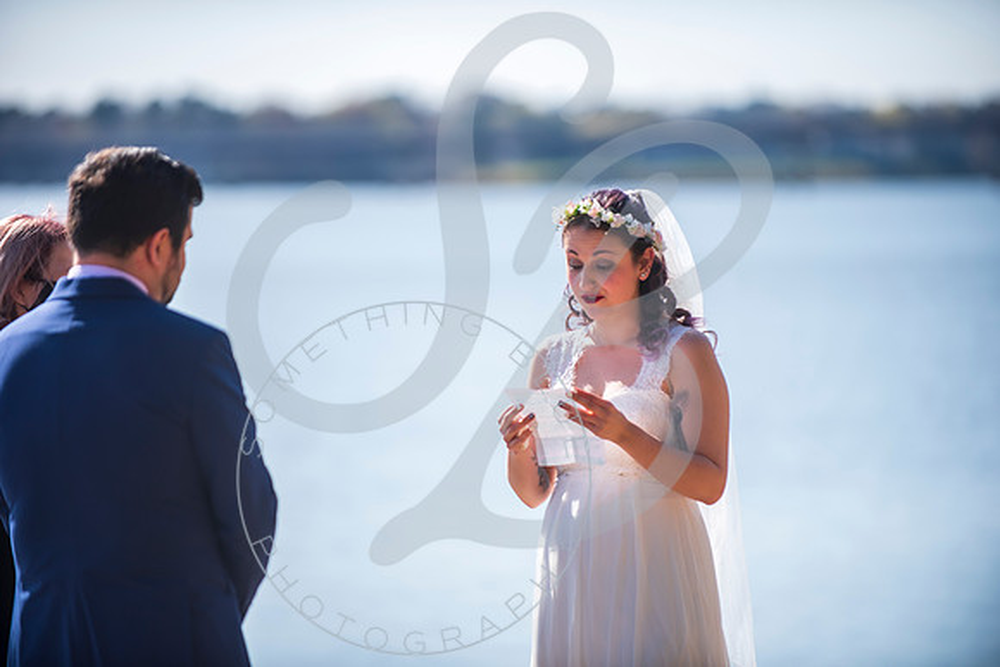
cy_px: 334
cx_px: 500
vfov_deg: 6.9
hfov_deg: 10.3
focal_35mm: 200
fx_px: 5557
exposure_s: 1/1000
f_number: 2.8
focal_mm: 200
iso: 100
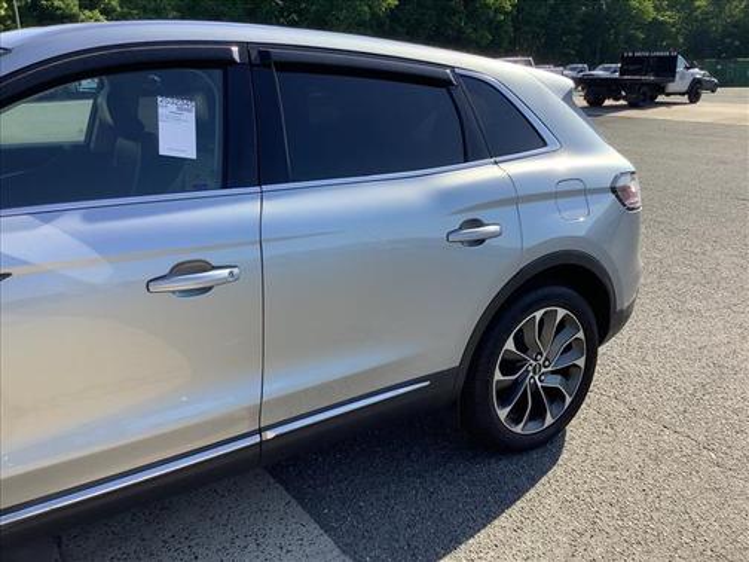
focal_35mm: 31
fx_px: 671
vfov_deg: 45.4
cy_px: 281
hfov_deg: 58.4
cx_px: 374
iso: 25
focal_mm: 3.3
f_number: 2.4
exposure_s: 1/558
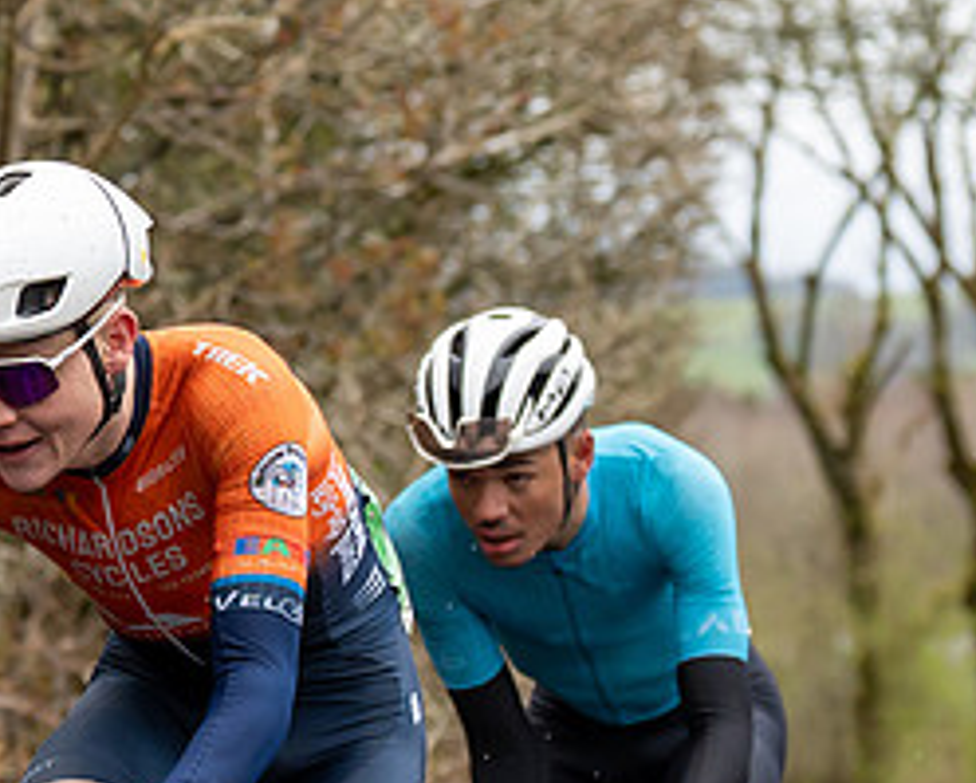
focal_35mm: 307
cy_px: 136
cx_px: 293
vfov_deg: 5.0
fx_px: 8878
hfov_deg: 6.3
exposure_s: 1/1000
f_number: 3.5
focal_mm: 70
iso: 800
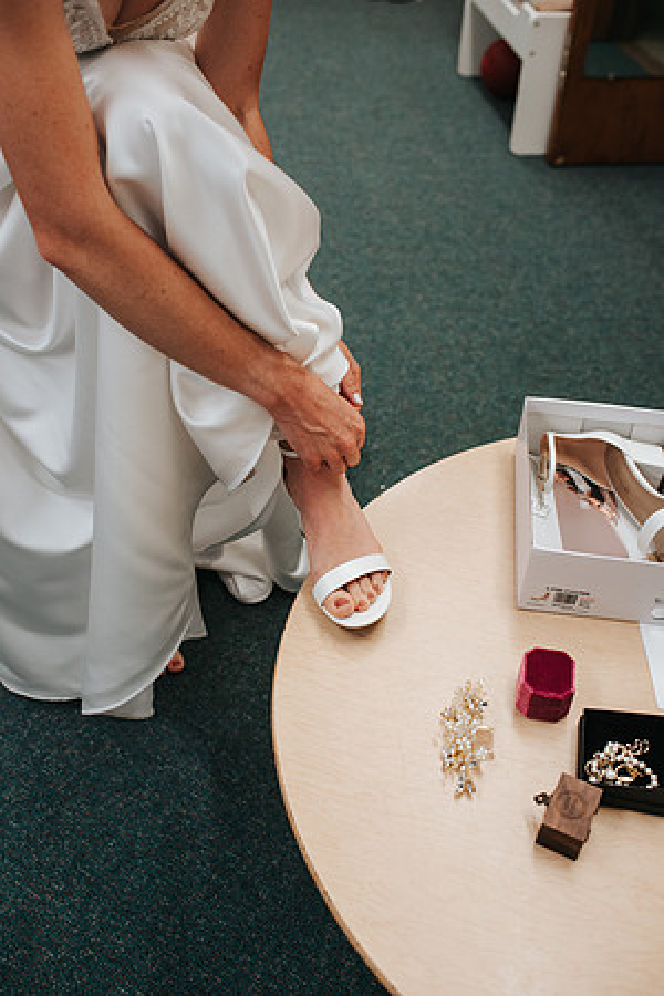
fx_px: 968
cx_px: 332
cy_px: 498
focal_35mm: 35
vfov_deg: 54.4
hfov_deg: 37.9
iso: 900
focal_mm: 35
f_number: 3.2
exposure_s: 1/125
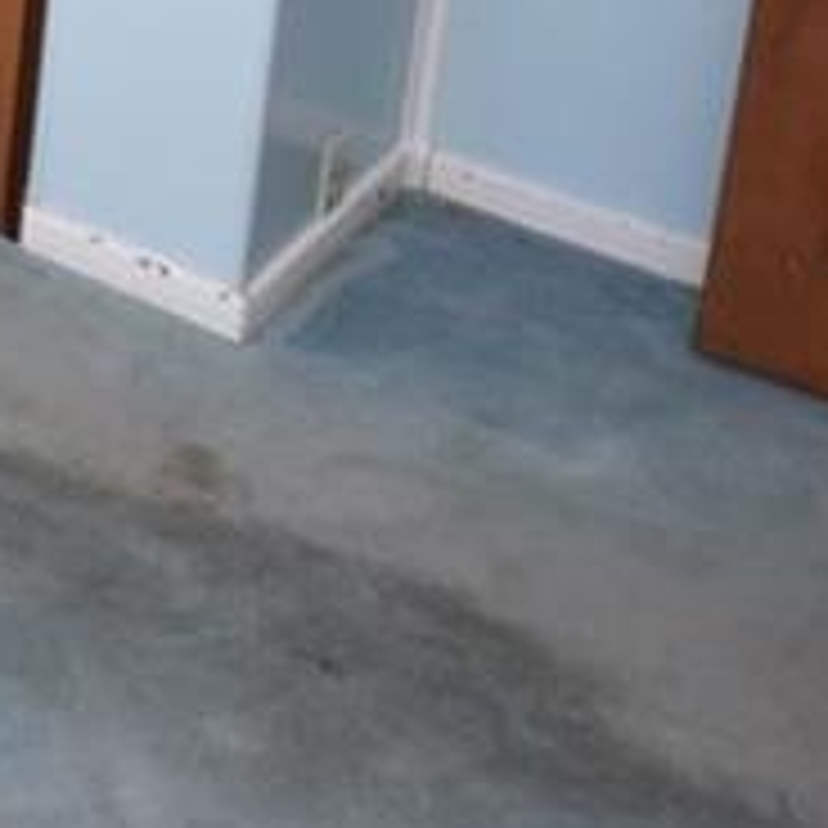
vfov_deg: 19.6
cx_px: -990
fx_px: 1921
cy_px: -560
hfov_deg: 16.2
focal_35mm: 71
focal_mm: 10
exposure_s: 1/60
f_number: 4
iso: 400
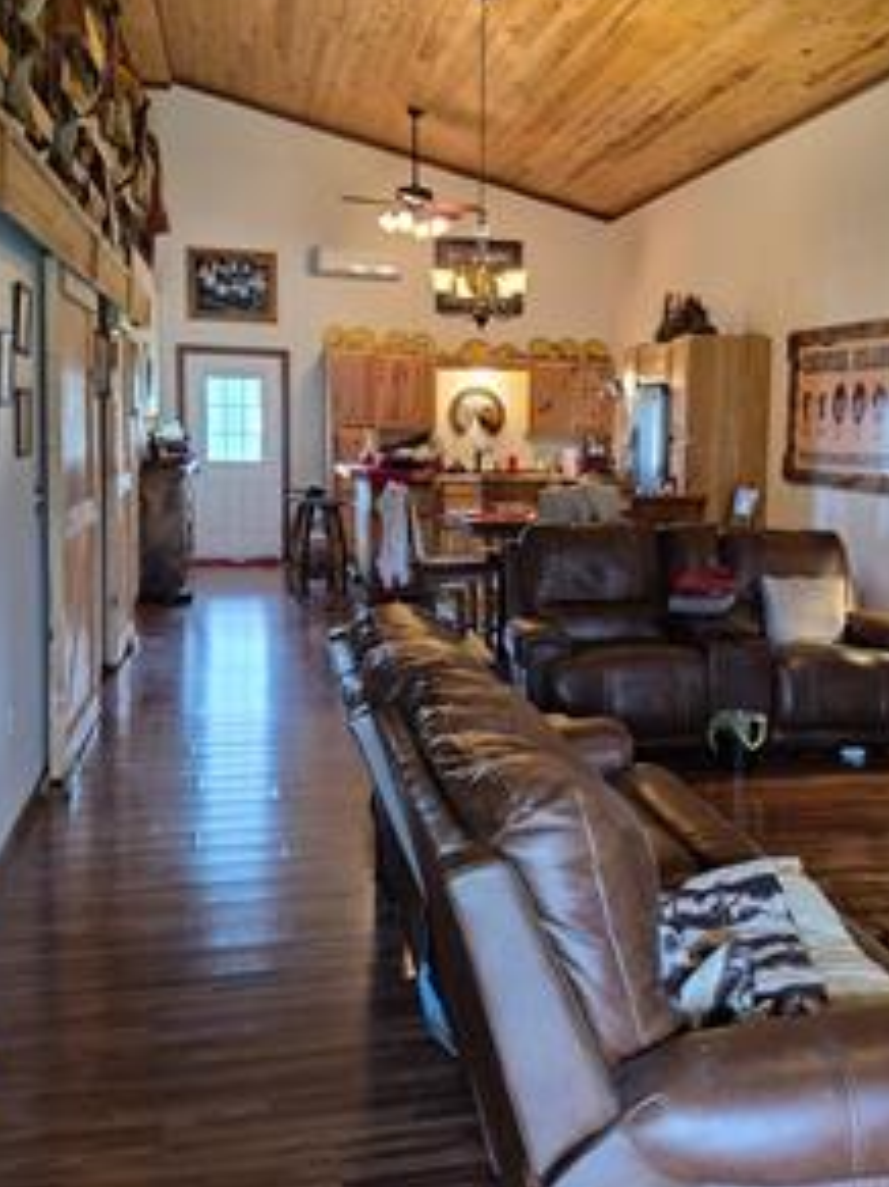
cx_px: 620
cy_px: 538
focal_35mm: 38
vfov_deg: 48.9
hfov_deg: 37.1
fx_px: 1302
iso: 640
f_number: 1.8
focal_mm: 5.4
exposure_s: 1/120
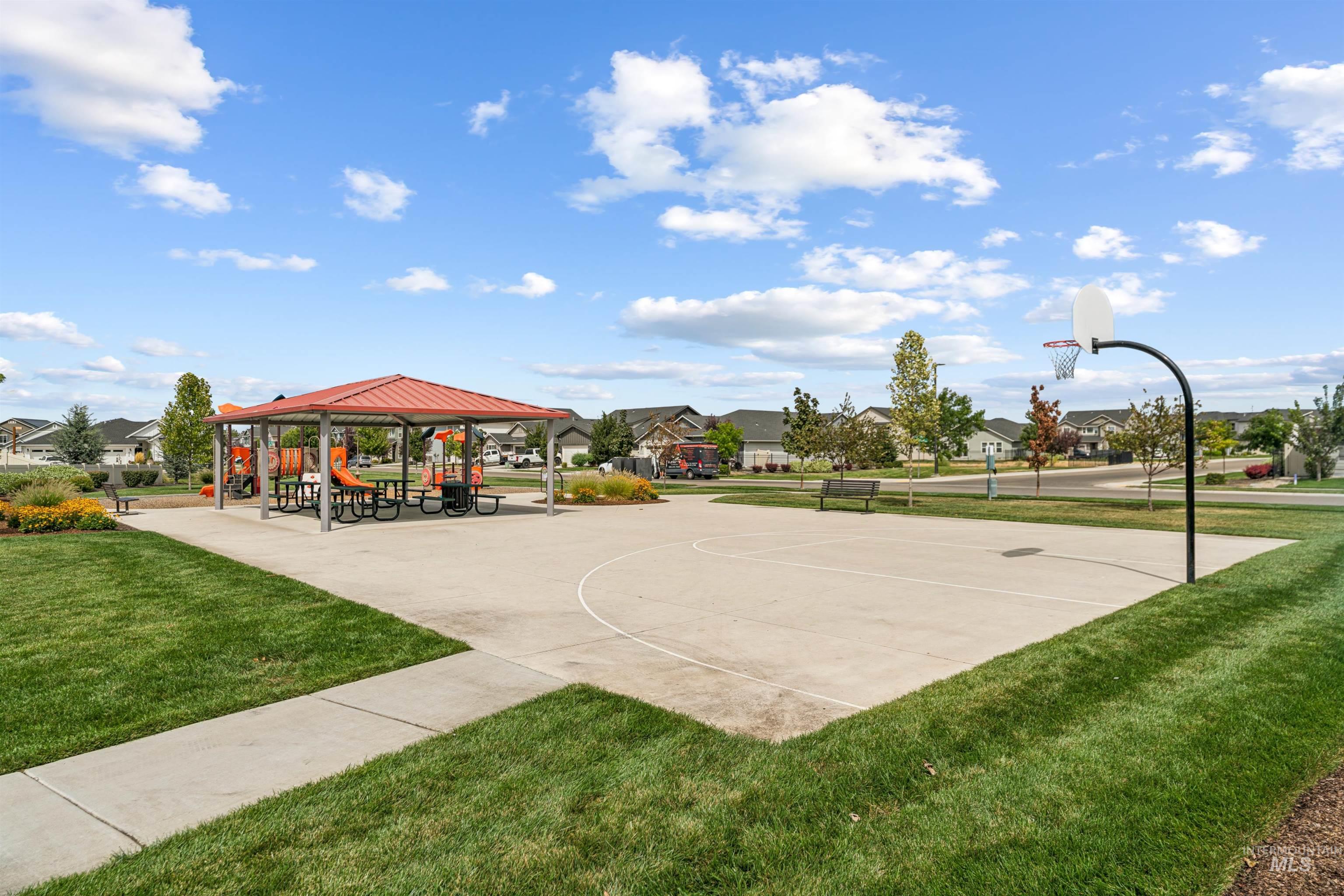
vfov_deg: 59.3
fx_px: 788
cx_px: 672
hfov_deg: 80.9
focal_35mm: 21
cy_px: 448
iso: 100
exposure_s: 1/1250
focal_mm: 21.1
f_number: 5
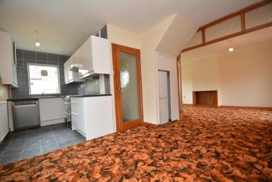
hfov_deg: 100.4
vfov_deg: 77.4
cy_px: 91
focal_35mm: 15
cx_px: 136
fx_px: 113
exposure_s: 1/40
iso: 100
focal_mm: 10
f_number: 4
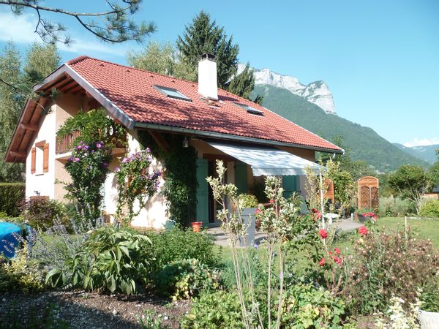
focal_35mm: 28
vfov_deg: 49.7
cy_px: 164
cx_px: 220
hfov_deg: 63.4
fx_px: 355
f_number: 2.8
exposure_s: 1/400
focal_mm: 5
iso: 80
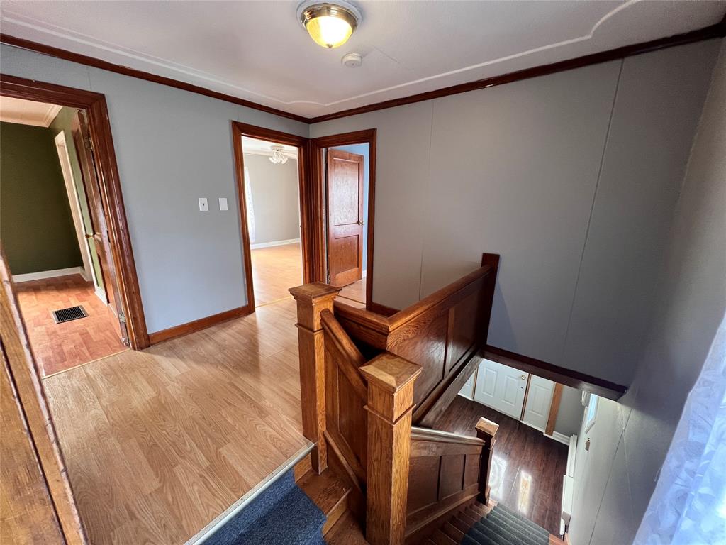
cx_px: 363
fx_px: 273
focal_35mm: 13
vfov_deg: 89.9
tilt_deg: -14.5
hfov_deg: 106.2
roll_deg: -1.1
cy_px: 272
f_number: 1.8
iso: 200
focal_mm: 1.57
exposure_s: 1/60
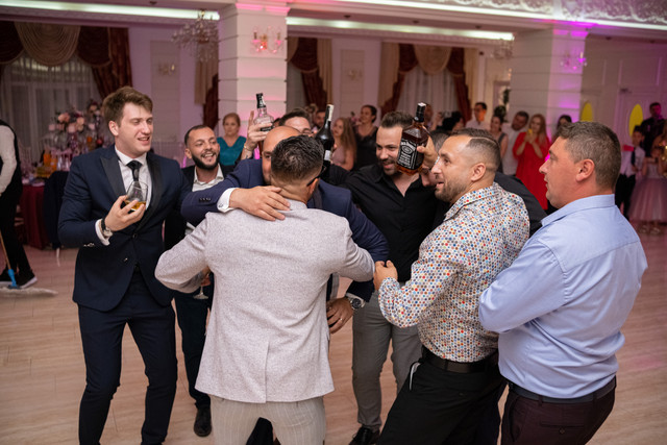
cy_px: 222
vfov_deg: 37.9
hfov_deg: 54.4
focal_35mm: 35
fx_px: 649
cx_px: 334
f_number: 2.2
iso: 1600
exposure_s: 1/125
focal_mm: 23
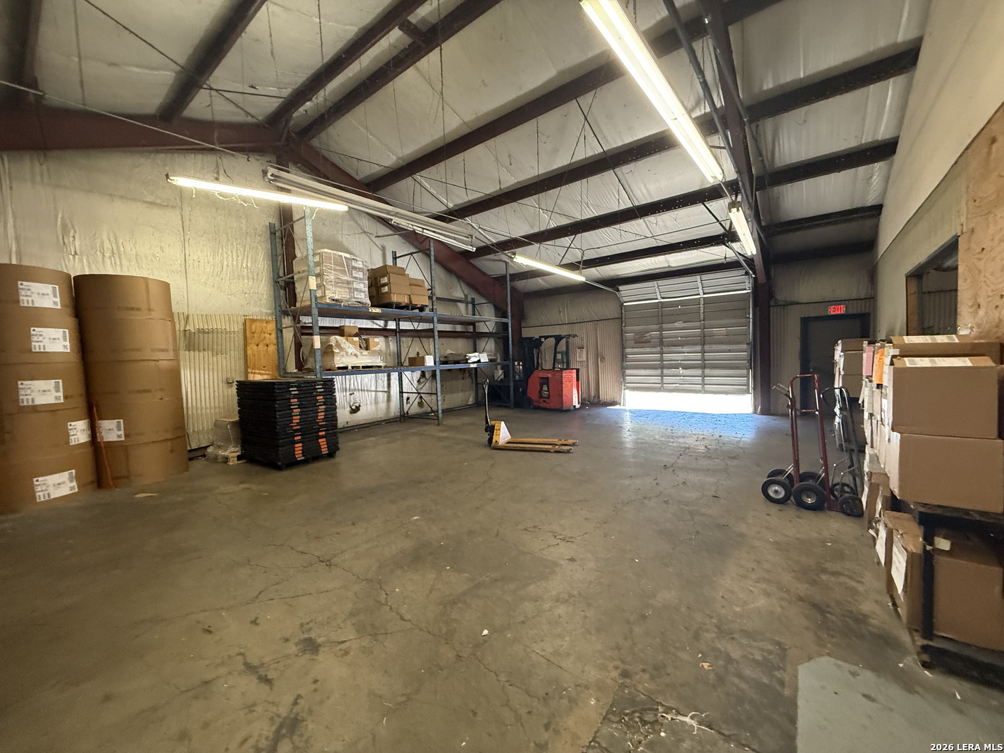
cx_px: 502
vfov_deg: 85.7
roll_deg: +0.2
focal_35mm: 14
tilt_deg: -4.6
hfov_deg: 102.1
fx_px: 406
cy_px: 376
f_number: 2.2
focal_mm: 2.22
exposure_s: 1/120
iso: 500
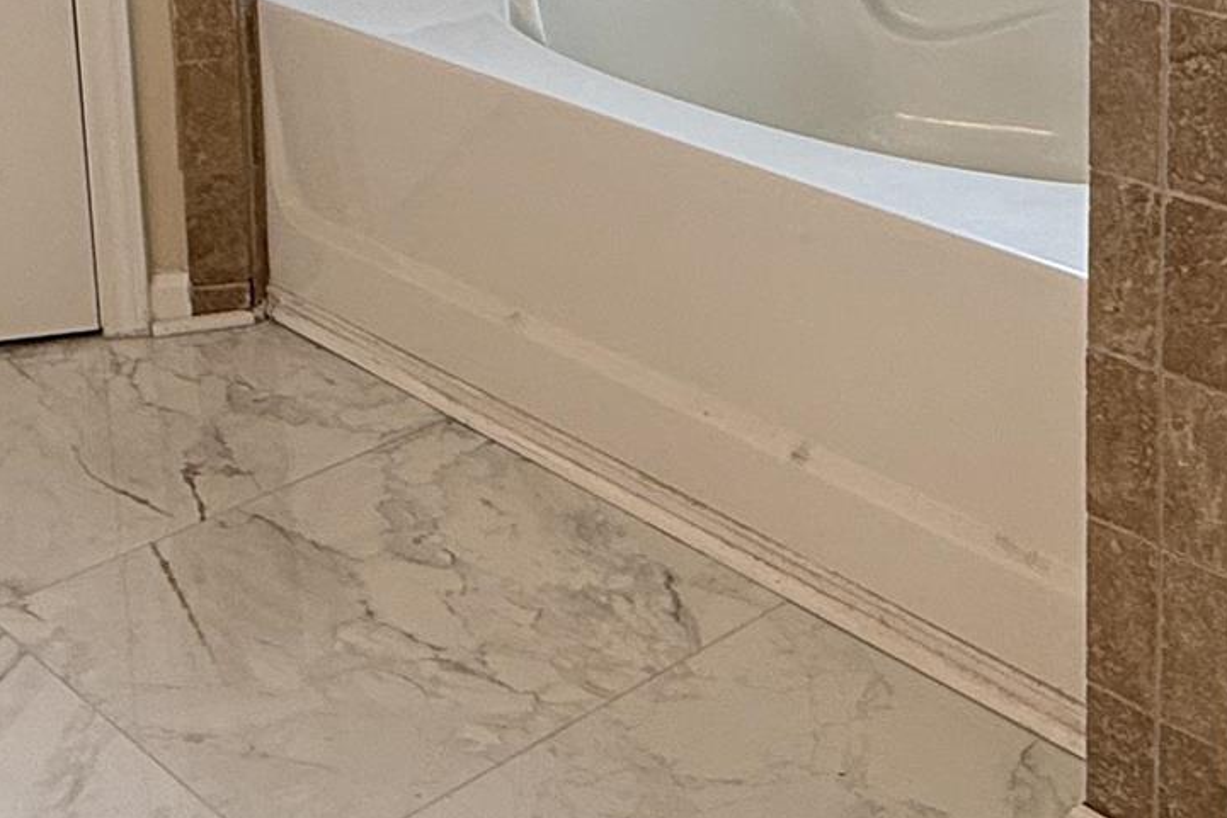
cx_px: 990
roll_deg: -0.3
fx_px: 2113
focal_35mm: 62
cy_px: -224
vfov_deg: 20.2
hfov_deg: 31.5
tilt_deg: -10.3
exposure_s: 1/120
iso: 80
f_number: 2.2
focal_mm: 2.22
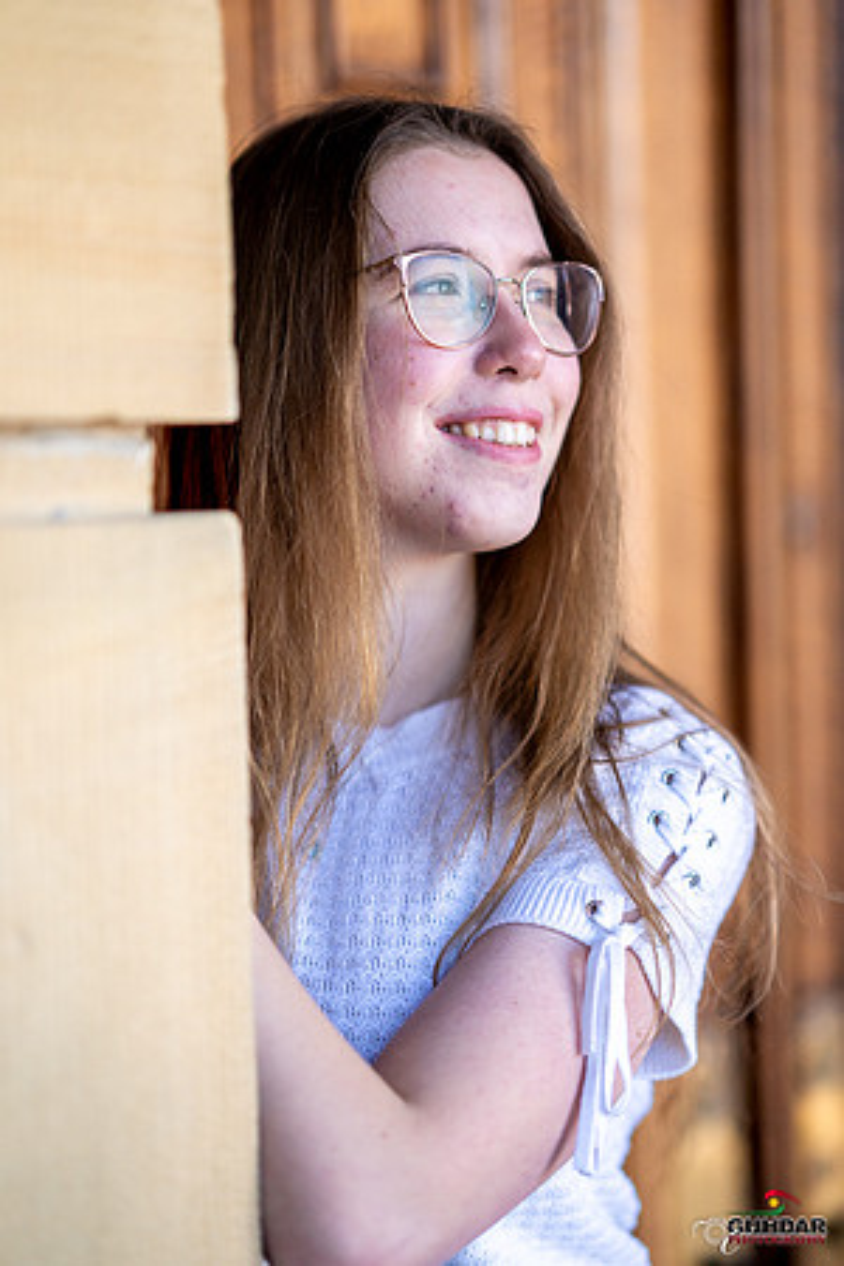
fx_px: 2989
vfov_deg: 23.9
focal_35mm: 85
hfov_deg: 16.1
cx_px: 422
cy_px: 633
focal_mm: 85
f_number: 1.4
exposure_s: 1/1600
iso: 500
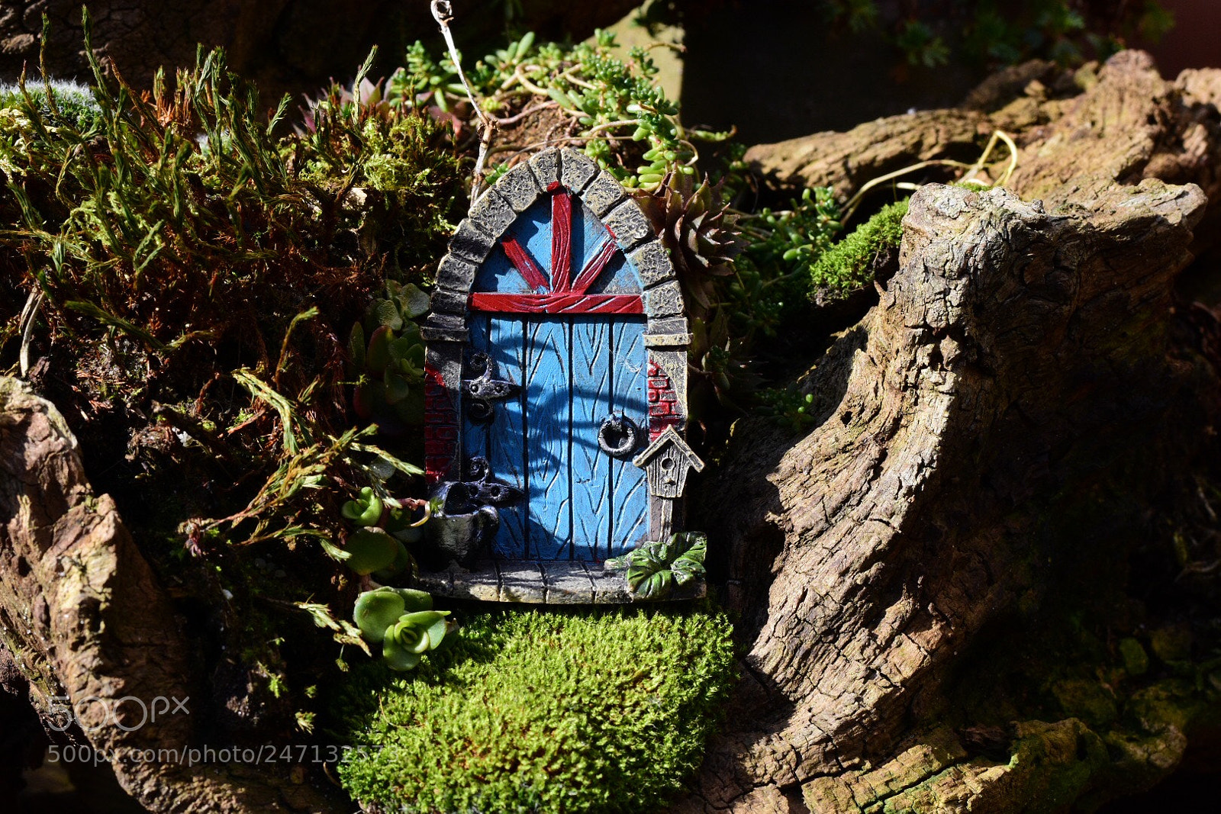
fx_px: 2544
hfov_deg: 27.0
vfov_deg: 18.2
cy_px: 407
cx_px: 610
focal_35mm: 75
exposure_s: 1/400
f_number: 10
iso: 800
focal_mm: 50
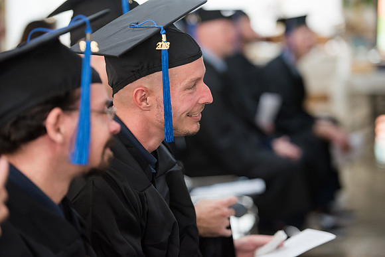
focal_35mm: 125
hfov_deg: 16.4
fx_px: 1337
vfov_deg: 11.0
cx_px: 192
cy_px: 128
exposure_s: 1/200
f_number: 2.8
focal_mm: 125
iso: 2500
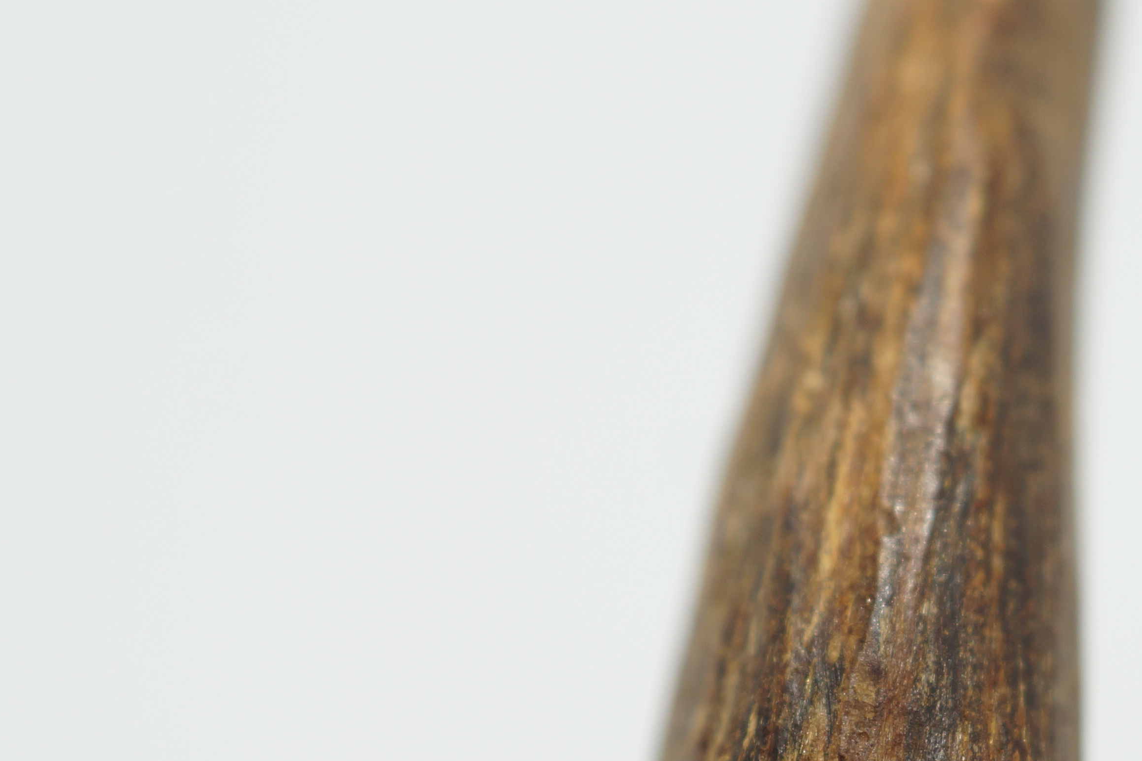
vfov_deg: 11.5
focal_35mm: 116
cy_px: 952
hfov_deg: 17.4
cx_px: 978
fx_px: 3679
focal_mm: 30
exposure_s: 1/160
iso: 100
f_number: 4
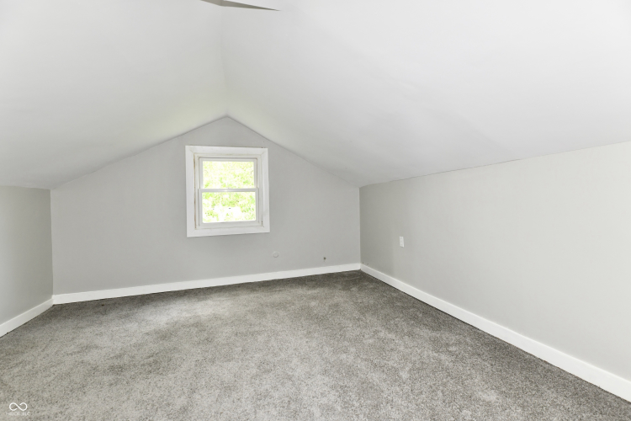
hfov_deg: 100.4
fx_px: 263
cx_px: 316
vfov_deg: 77.3
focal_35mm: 15
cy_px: 210
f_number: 6.3
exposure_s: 1/60
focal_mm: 15
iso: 640
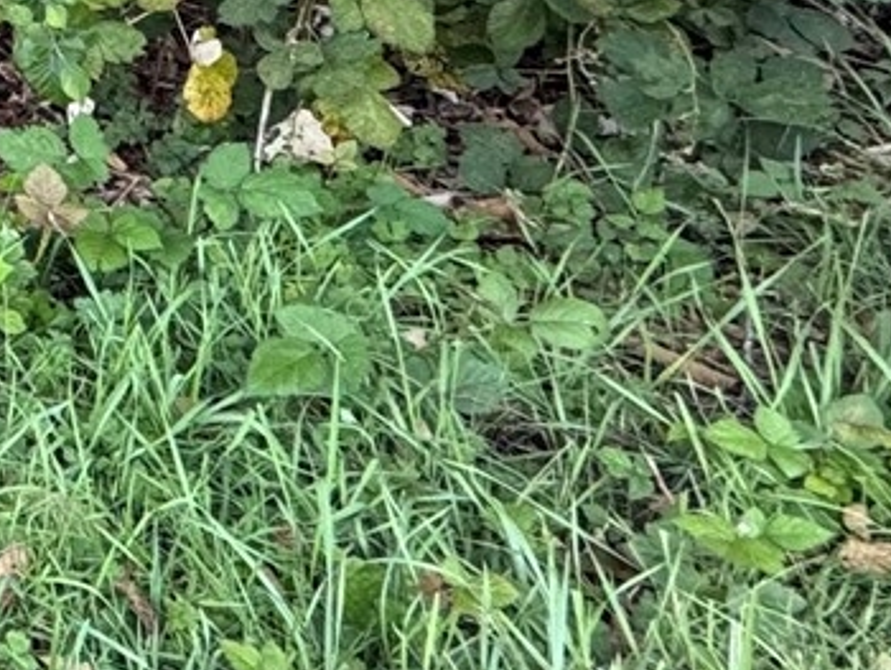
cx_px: -827
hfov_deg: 19.5
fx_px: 1648
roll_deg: +0.4
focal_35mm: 64
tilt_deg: -1.2
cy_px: -211
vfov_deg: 20.8
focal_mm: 2.22
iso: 250
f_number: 2.2
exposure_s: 1/99
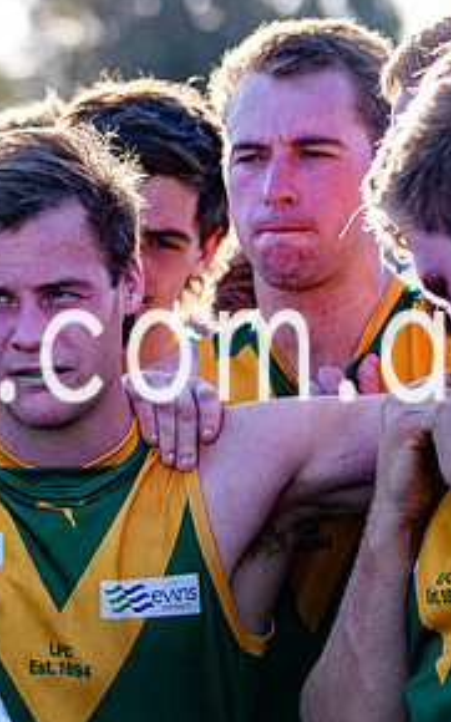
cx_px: -115
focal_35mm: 214
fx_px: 4213
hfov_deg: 6.1
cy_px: 266
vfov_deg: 9.8
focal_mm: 70
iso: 1250
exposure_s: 1/5000
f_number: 2.8
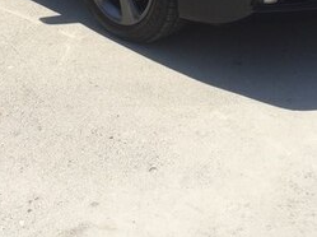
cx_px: 131
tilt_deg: -16.7
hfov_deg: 25.3
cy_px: -67
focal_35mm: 77
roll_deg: +1.1
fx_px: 704
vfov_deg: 17.9
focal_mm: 4.15
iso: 32
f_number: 2.2
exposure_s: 1/1522
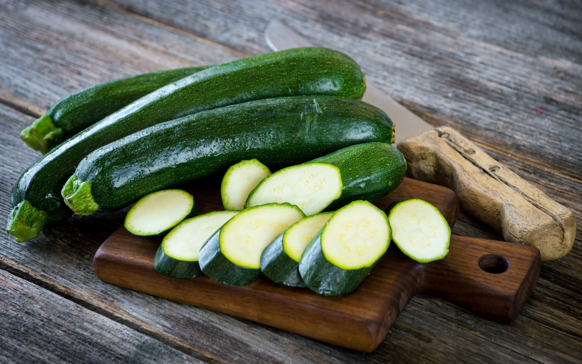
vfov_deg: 10.7
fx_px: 1951
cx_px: 291
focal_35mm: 123
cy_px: 180
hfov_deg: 17.0
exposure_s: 1/10
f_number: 5.6
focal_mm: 80
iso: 100
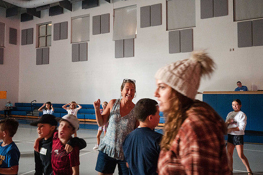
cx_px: 129
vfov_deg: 41.0
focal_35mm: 32
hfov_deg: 58.6
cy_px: 83
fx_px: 234
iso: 18000
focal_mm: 30
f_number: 4
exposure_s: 1/60
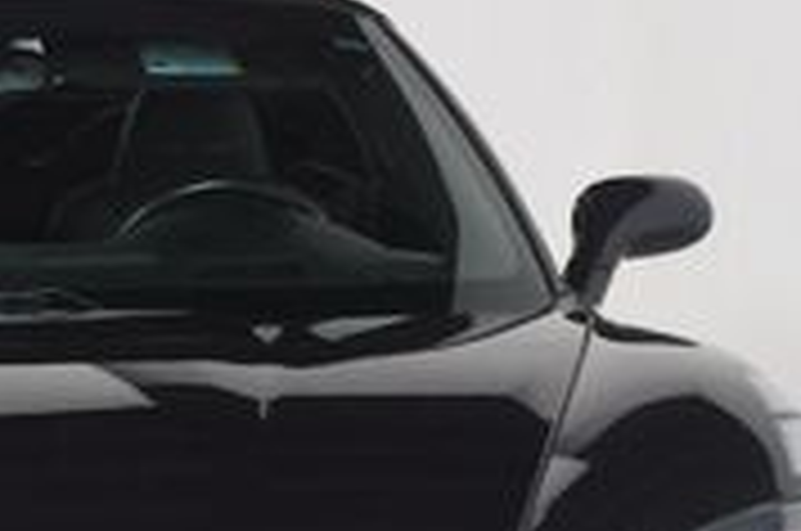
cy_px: 585
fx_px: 3198
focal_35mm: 144
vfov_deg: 9.4
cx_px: -40
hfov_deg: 14.0
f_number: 7.1
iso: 100
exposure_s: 1/160
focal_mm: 27
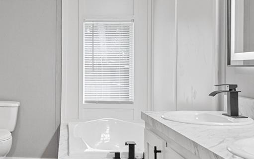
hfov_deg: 37.7
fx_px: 353
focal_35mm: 51
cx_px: 40
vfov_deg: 25.4
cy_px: 87
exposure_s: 1/40
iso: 1600
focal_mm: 16
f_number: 5
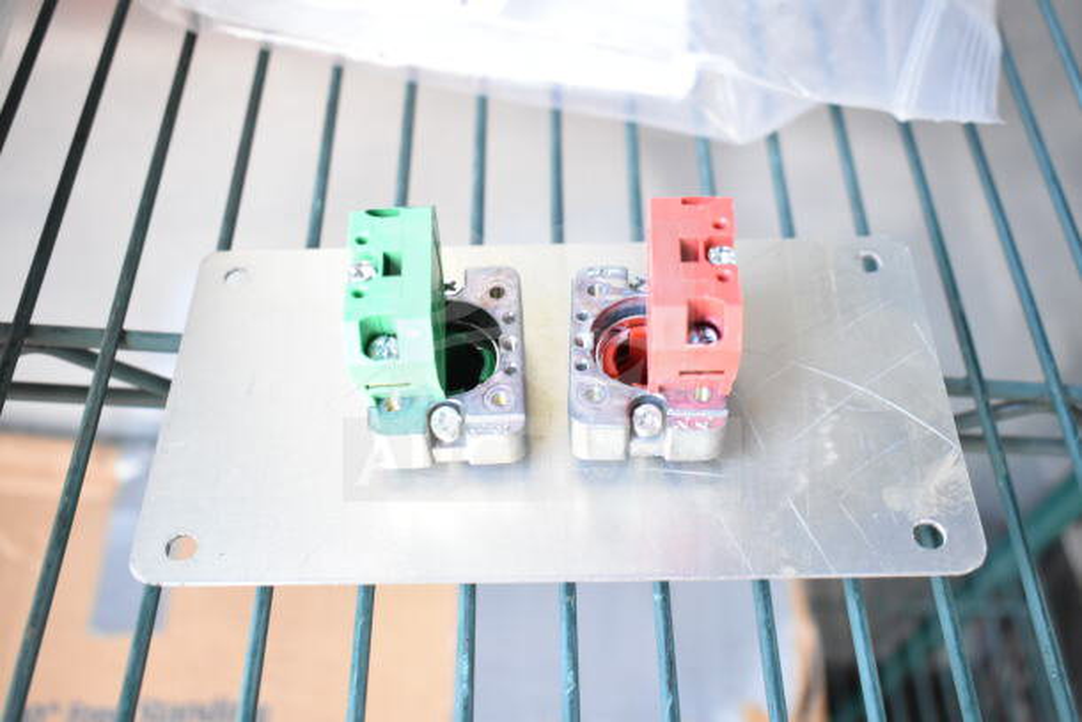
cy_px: 361
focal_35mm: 38
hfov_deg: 51.3
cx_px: 541
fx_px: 1127
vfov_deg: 35.5
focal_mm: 25
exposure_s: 1/80
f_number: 4.5
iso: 1600
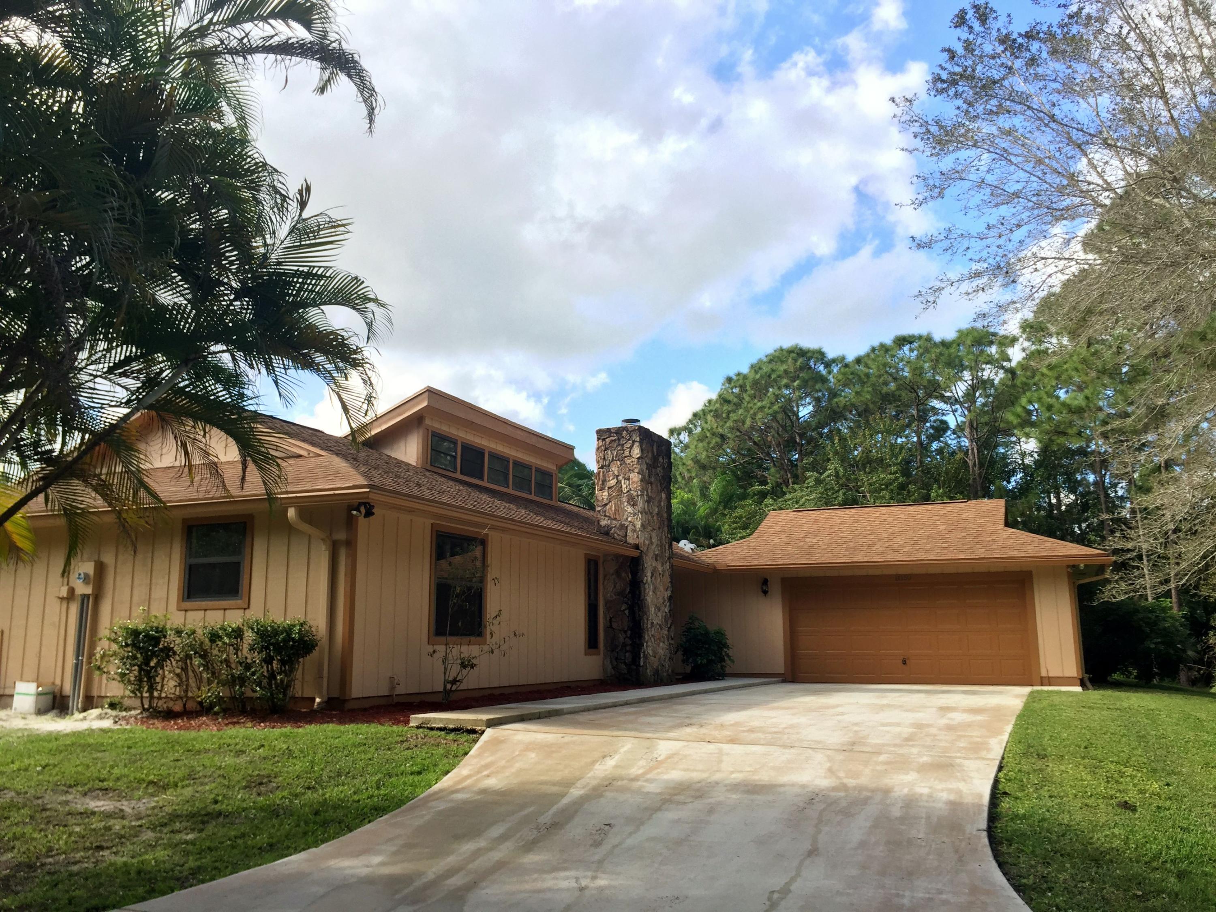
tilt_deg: +10.5
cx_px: 608
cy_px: 456
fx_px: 1019
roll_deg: -0.1
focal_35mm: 29
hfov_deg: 61.7
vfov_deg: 48.2
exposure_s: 1/746
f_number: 2.2
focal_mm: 4.15
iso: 32
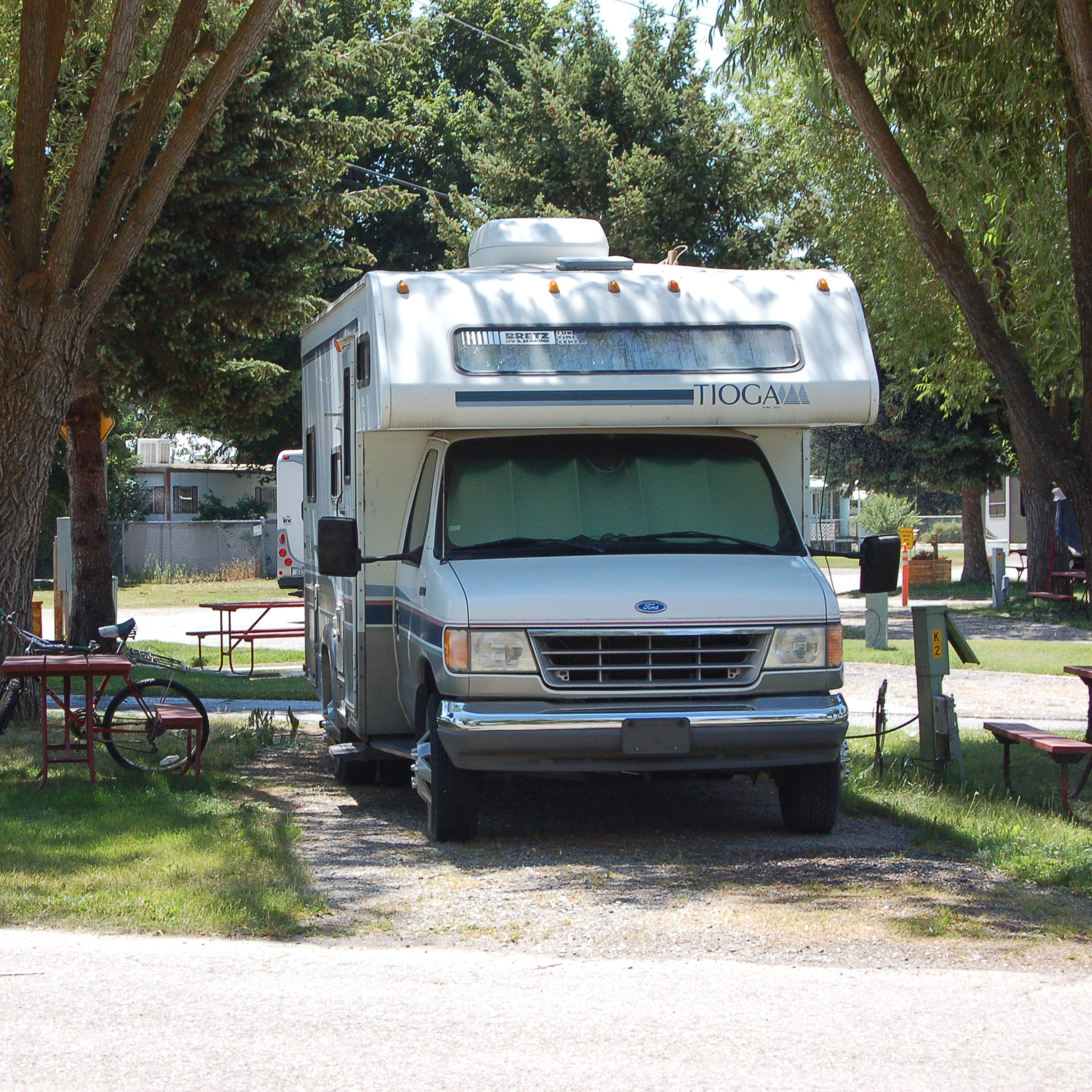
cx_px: 353
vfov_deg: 18.7
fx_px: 3319
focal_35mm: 93
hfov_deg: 18.6
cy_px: 541
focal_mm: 48
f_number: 10
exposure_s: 1/200
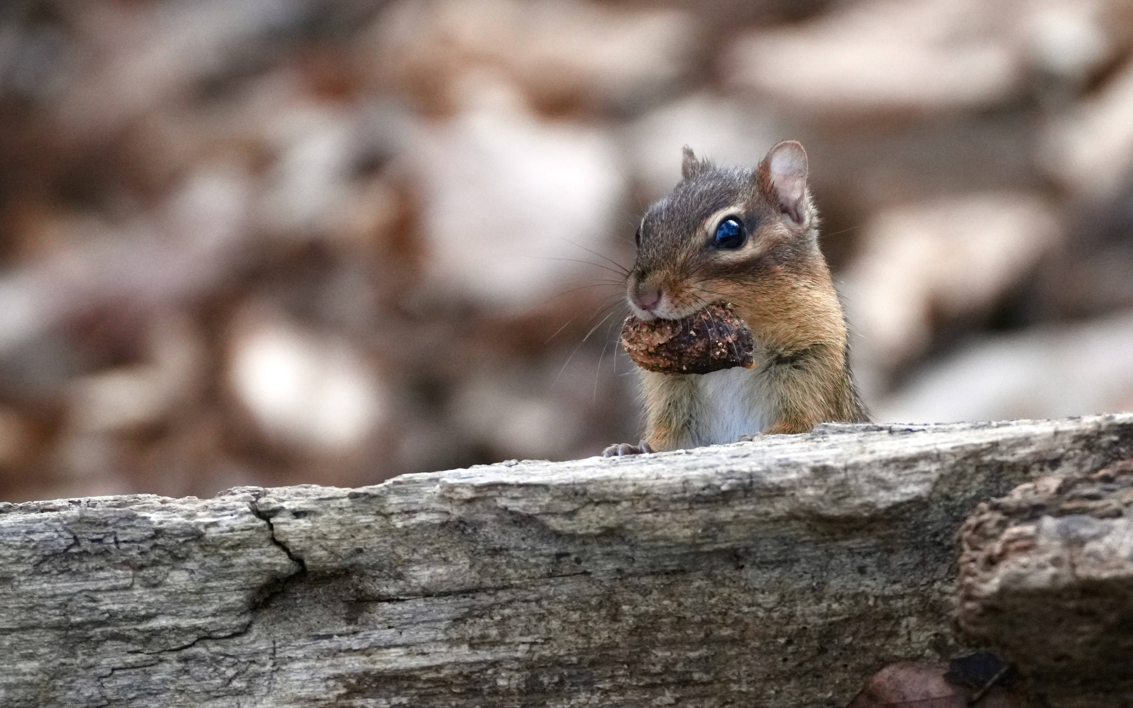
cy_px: 342
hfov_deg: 3.7
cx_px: 566
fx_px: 17631
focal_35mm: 571
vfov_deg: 2.3
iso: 1250
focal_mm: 560
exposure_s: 1/1250
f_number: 8
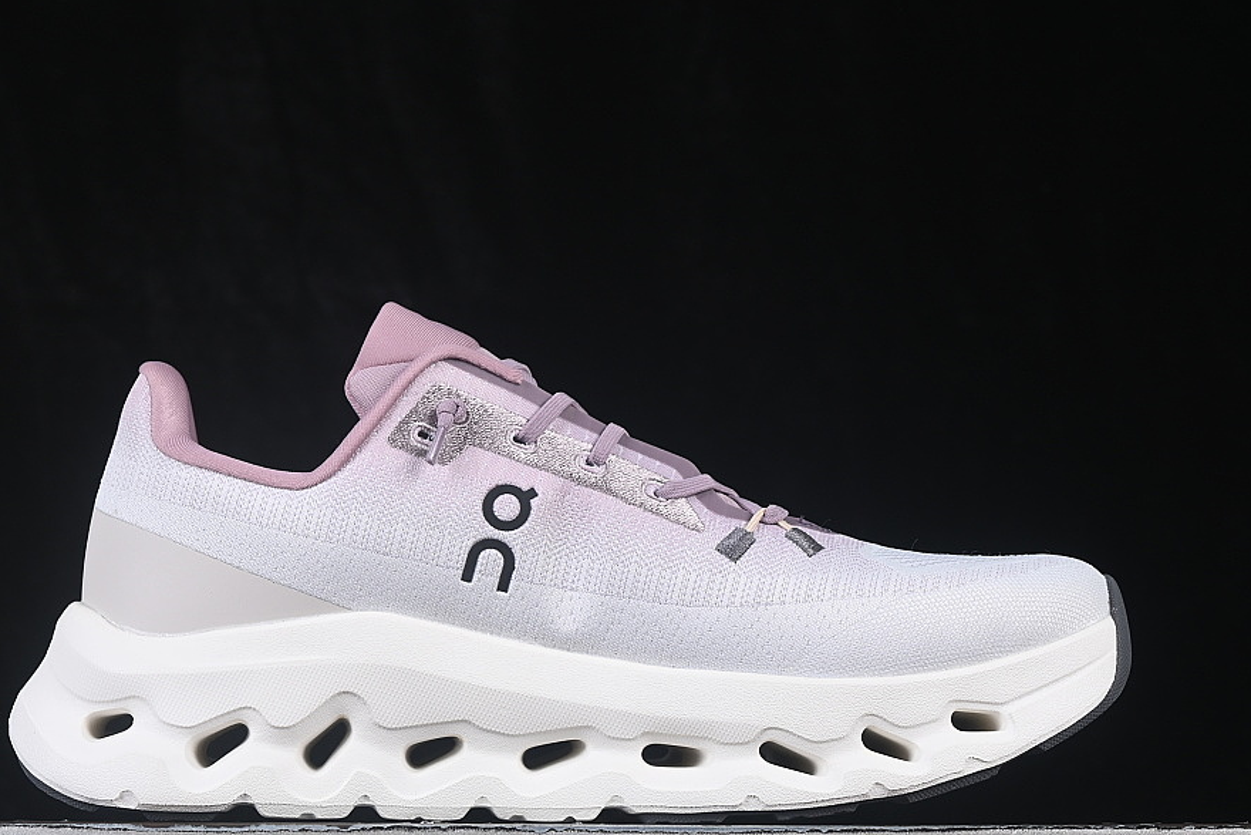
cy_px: 506
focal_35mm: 92
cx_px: 562
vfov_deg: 14.9
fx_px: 3197
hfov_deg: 22.1
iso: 160
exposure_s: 1/80
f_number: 8
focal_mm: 50
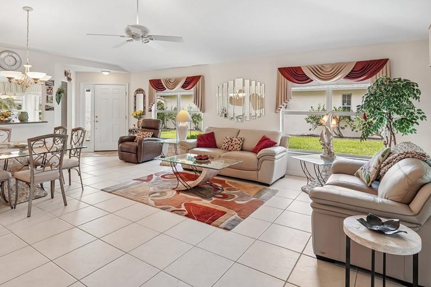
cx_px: 212
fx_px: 251
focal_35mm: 21
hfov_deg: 81.2
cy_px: 107
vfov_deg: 58.7
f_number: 8
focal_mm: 16
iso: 400
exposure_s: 1/25
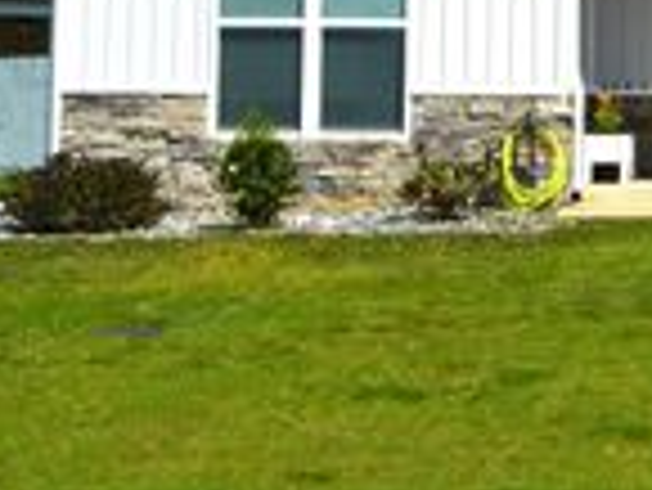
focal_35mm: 129
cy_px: -184
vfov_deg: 11.2
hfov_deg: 14.6
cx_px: 854
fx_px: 2432
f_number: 11
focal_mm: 26
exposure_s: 1/500
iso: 250
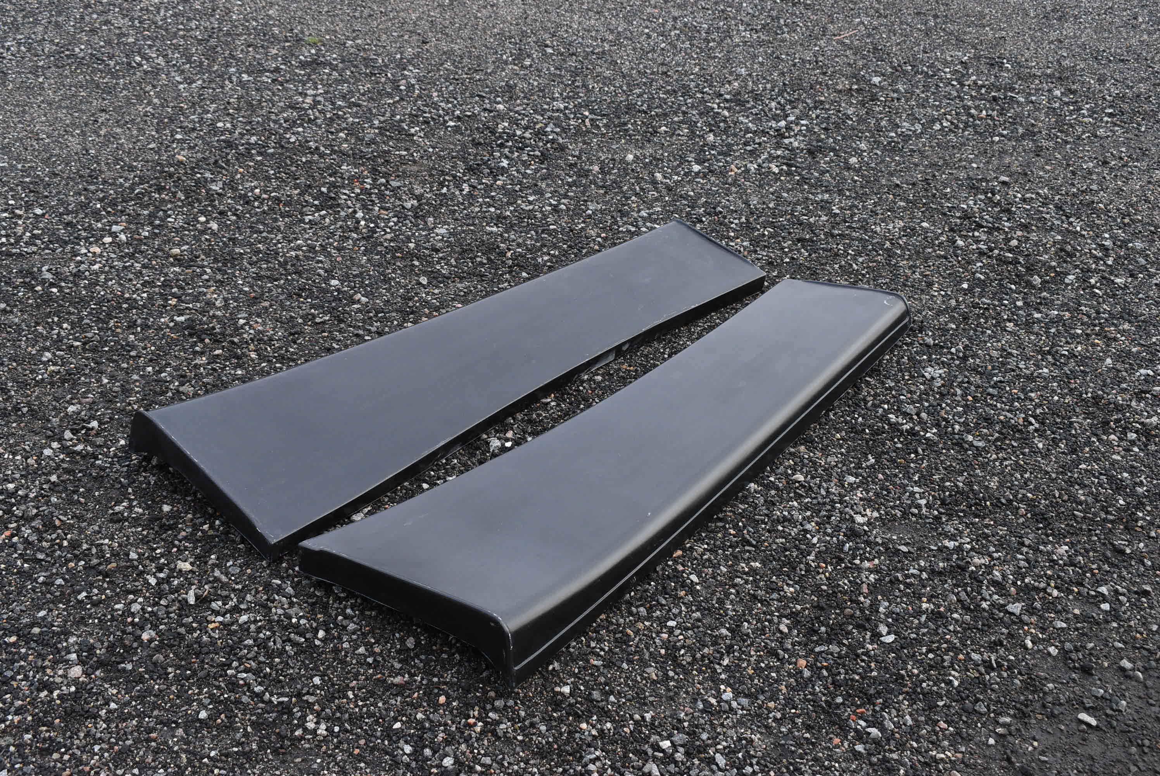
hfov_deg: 46.4
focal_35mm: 42
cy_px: 388
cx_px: 580
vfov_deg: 31.9
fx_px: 1354
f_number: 8
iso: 1250
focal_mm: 28
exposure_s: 1/250
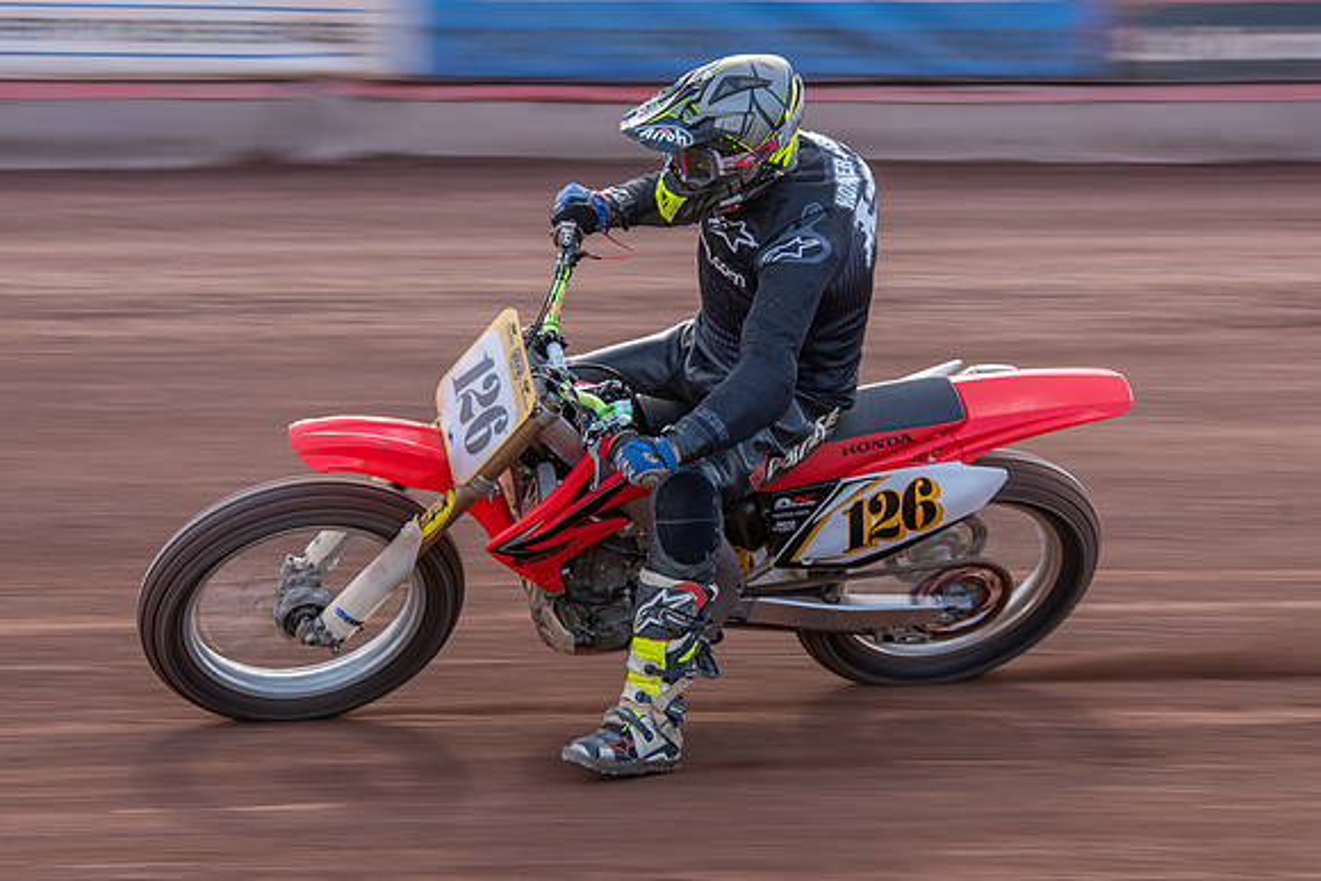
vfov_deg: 7.1
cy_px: 391
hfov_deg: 10.6
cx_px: 761
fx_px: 7112
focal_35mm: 194
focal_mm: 140
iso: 160
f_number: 8
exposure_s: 1/100
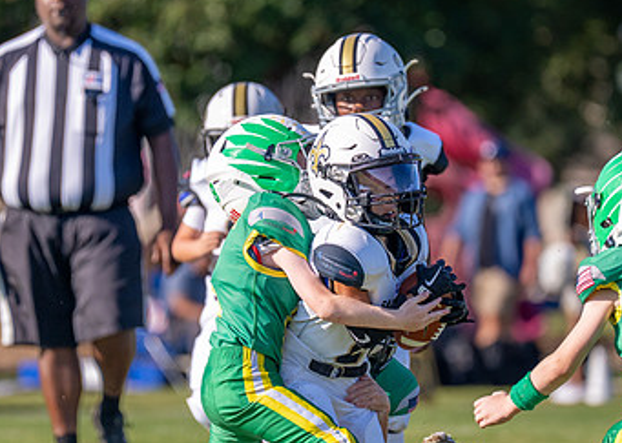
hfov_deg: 4.1
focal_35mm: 492
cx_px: 335
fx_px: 8684
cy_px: 239
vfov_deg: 2.9
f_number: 2.8
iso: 250
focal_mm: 200
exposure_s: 1/4000
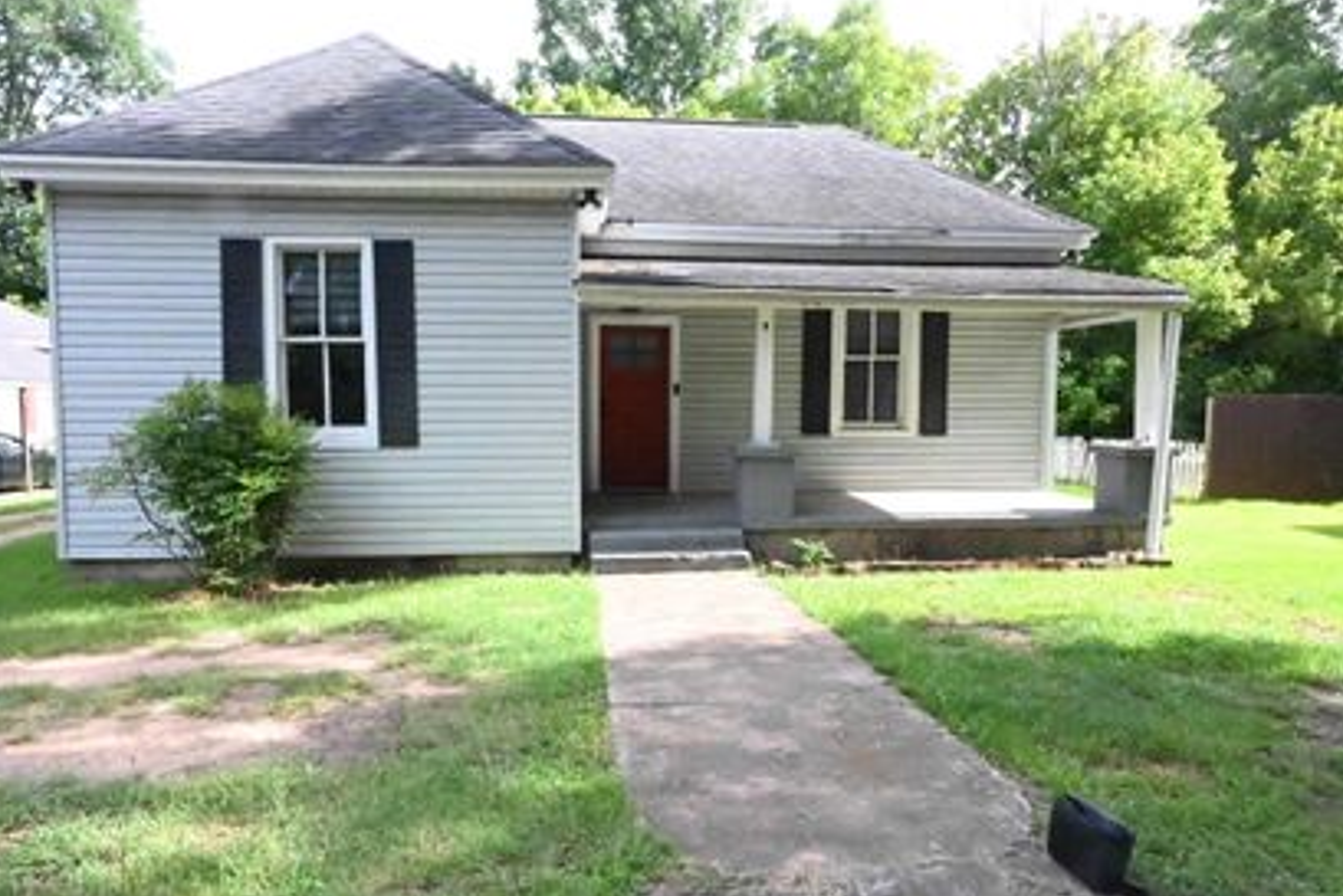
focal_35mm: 22
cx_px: 644
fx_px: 821
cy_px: 456
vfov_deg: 57.3
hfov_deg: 78.5
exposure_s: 1/2000
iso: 25600
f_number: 16
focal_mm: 12
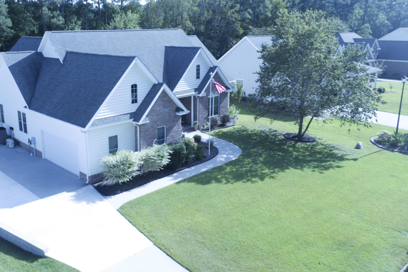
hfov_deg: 55.4
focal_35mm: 34
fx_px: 385
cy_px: 120
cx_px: 162
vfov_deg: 38.8
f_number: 5
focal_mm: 10.26
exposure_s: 1/240
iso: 100
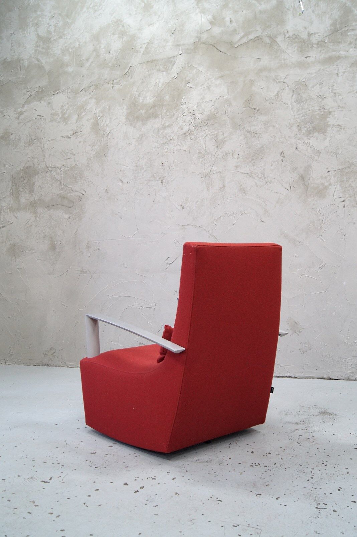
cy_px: 268
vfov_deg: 62.0
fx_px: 447
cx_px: 178
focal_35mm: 30
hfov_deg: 43.6
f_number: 6.3
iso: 400
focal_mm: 20
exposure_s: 1/8
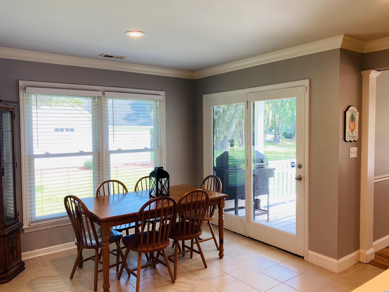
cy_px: 146
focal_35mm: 26
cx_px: 194
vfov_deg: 53.1
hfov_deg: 67.3
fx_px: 292
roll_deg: +2.2
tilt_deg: -3.2
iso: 50
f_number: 1.8
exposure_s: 1/120
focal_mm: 4.25
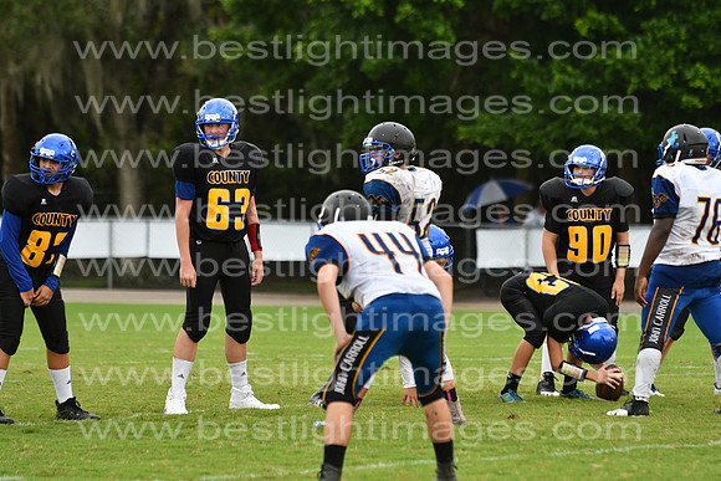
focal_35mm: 210
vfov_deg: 6.5
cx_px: 360
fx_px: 4207
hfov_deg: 9.8
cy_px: 240
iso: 800
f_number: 3.5
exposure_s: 1/2500
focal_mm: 140
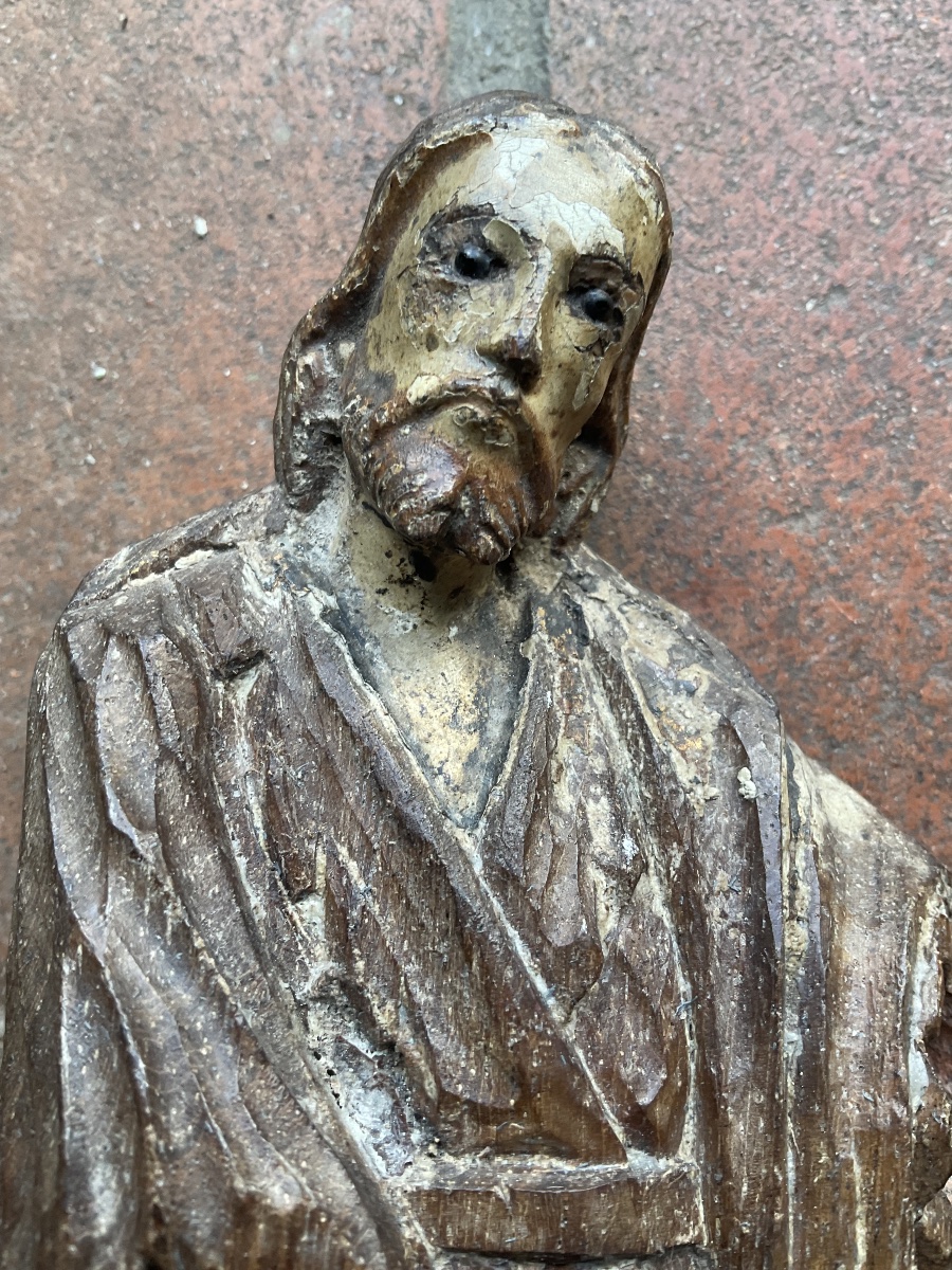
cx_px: 476
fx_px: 1063
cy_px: 635
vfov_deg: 61.7
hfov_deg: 48.2
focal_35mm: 29
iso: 50
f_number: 1.8
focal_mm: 3
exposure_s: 1/120
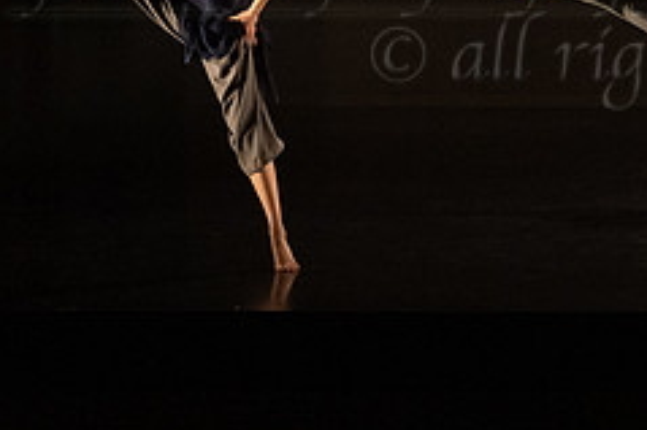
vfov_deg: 9.0
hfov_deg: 13.2
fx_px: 2712
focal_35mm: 151
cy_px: 7
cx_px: 819
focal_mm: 52
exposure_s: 1/400
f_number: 3.5
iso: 4000
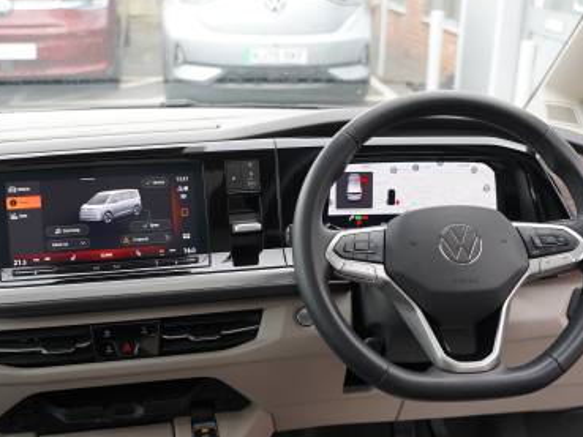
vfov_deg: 28.5
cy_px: 245
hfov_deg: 37.3
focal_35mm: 51
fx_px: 862
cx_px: 318
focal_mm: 30.7
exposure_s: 1/60
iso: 320
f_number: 4
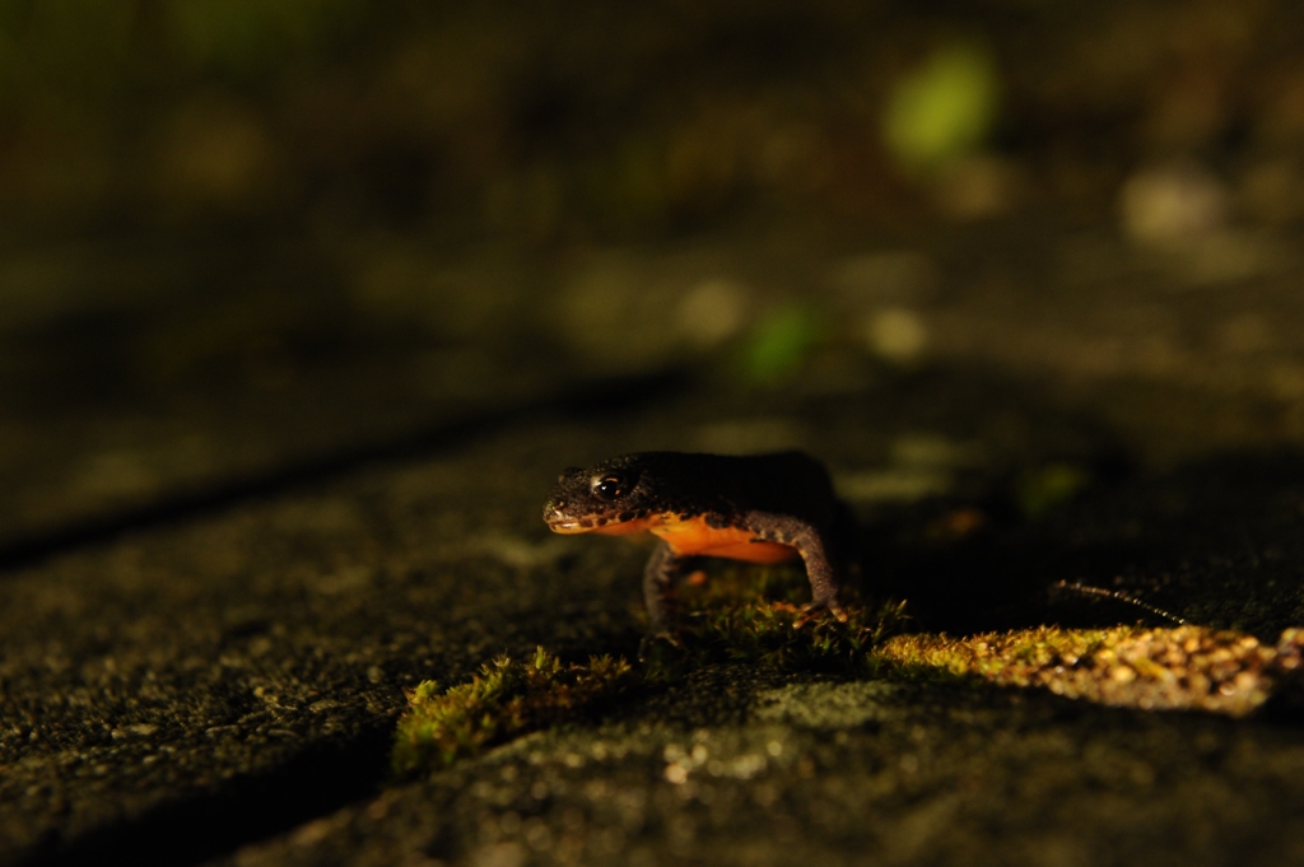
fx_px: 2389
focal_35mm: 66
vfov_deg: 20.6
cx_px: 652
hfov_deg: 30.5
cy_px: 434
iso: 1600
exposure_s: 2
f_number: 8
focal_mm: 66
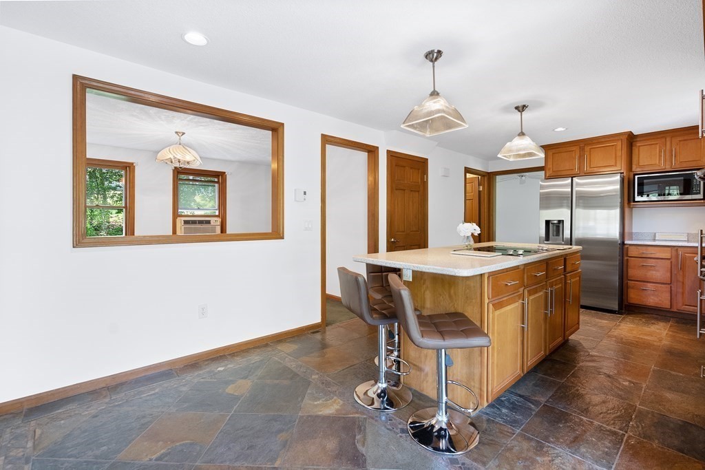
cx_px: 352
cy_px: 235
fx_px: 313
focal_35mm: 16
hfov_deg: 96.7
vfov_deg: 73.8
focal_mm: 16
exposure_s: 1/30
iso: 5000
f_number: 5
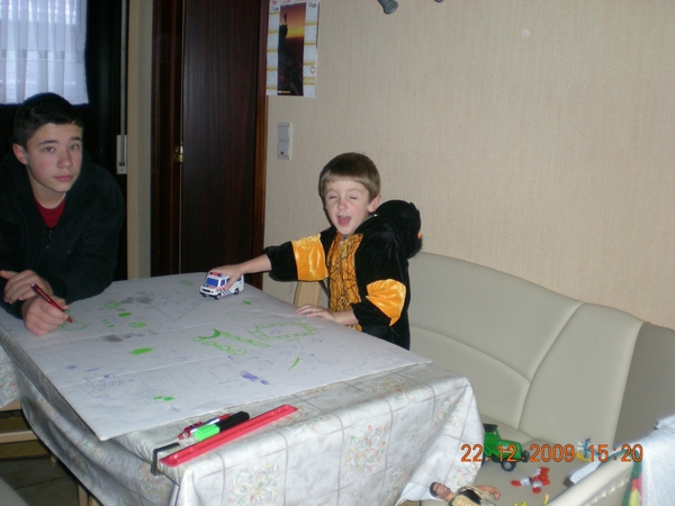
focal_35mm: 38
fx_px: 741
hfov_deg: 49.0
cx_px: 338
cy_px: 253
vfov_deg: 37.7
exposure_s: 1/60
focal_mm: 6.3
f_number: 3.1
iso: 170
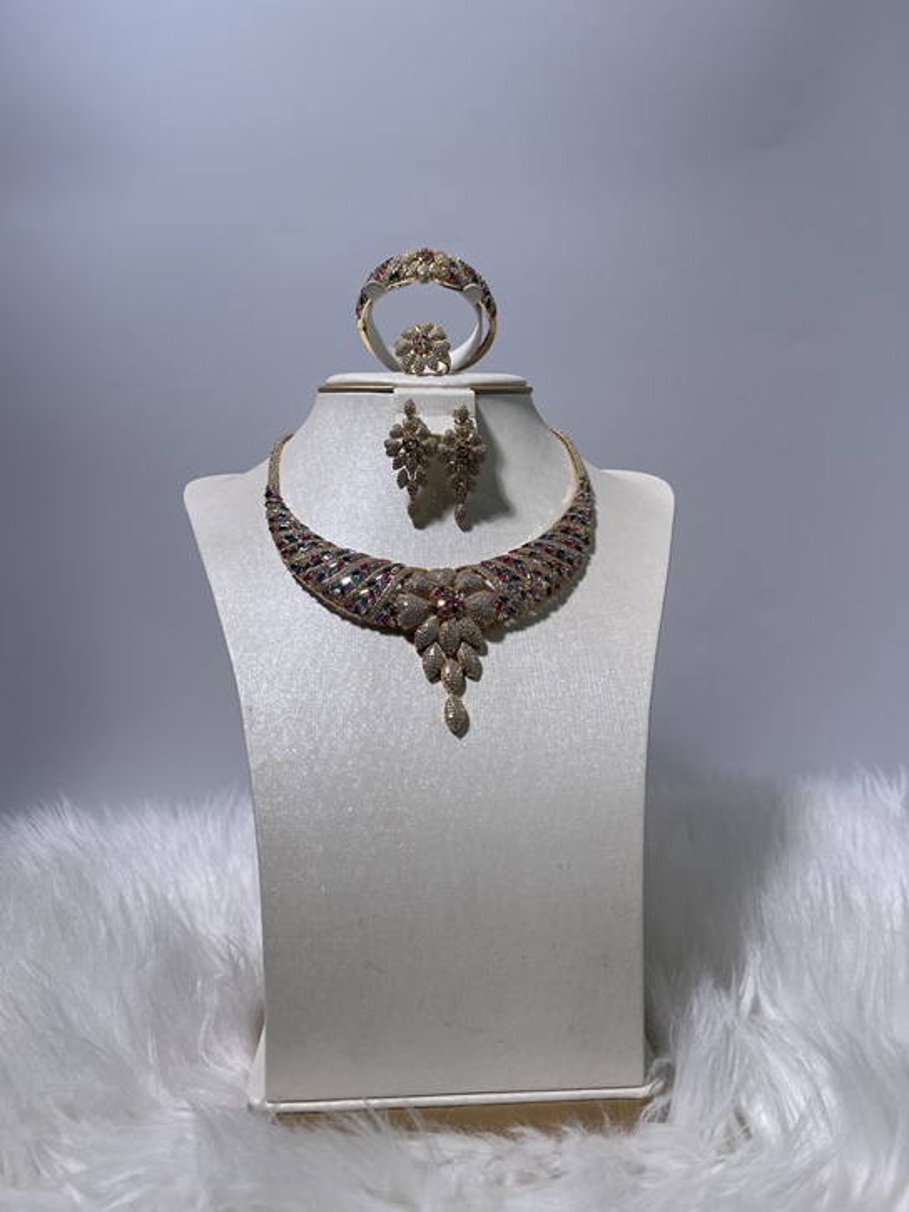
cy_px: 606
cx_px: 454
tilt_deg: -6.7
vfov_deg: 69.4
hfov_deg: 54.9
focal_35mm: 25
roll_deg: +2.1
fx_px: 875
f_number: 1.6
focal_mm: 5.1
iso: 32
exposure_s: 1/1795
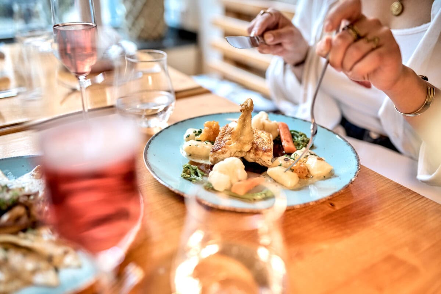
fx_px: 429
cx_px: 220
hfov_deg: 54.4
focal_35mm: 35
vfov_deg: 37.9
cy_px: 147
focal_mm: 35
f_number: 1.8
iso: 1250
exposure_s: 1/160
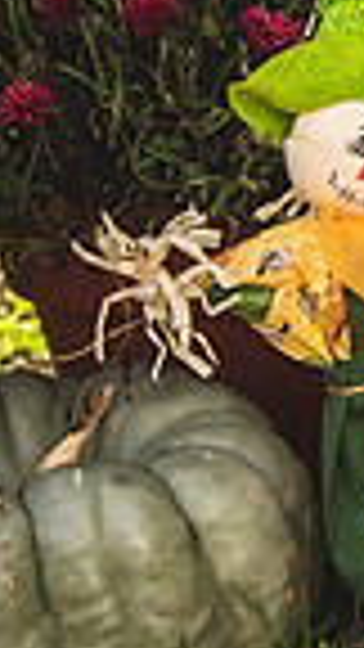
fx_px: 2059
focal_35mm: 120
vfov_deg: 17.8
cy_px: 187
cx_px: 1167
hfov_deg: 8.2
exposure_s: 1/2500
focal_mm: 28
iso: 320
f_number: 2.8
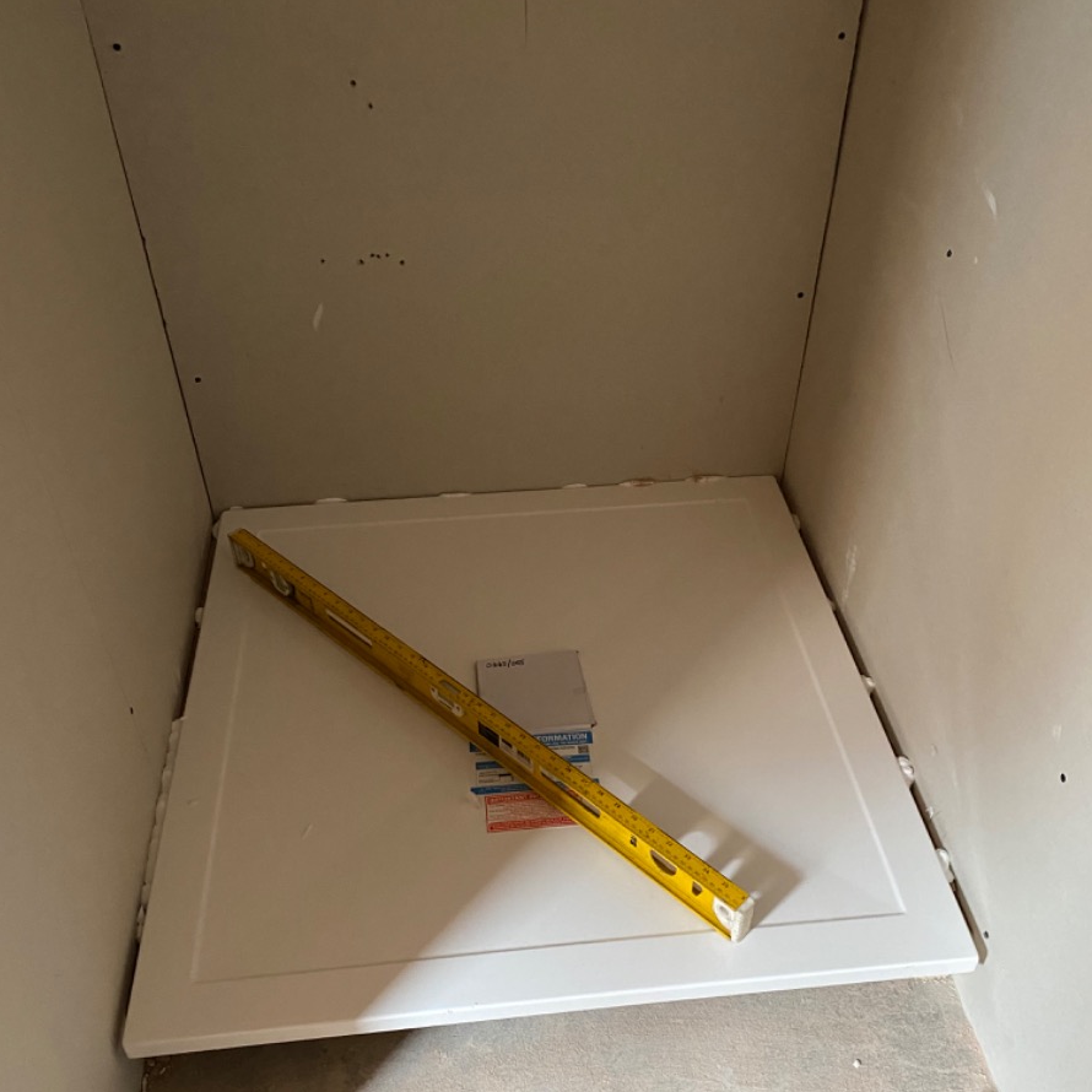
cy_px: 606
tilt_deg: -42.3
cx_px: 547
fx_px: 1106
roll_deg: +1.6
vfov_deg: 52.4
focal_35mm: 31
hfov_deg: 52.5
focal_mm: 4.25
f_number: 1.8
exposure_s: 1/25
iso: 500
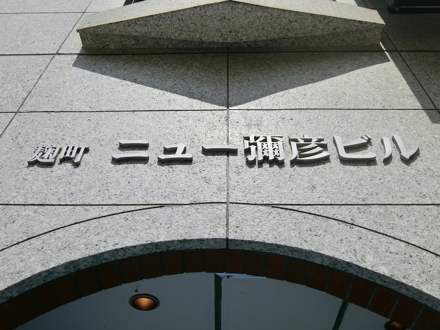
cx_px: 220
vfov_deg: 41.8
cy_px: 165
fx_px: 432
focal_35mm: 34
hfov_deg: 54.0
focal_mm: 7.2
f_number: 8.7
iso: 80
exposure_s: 1/500
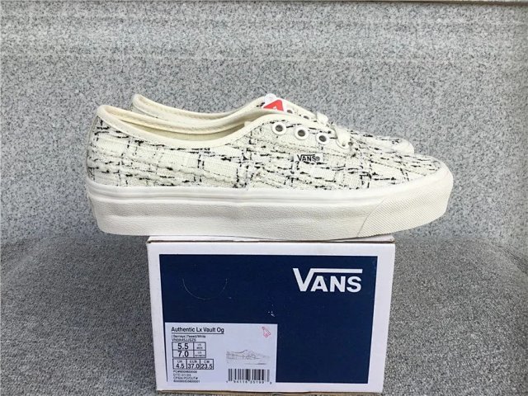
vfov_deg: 45.4
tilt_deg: -16.8
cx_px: 264
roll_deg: -0.5
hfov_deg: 58.4
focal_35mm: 31
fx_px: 473
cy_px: 198
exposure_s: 1/646
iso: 25
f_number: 2.4
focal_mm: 3.3
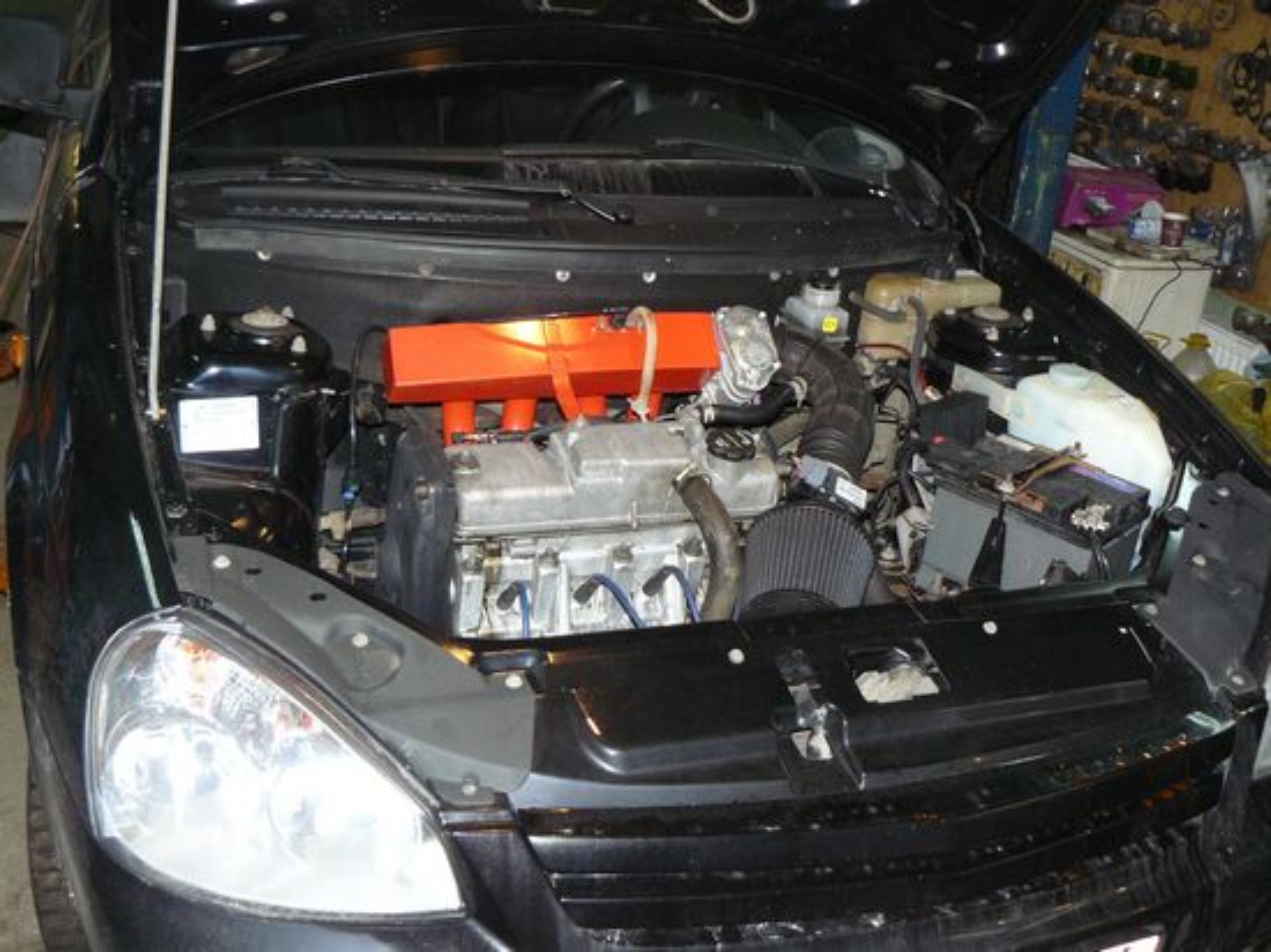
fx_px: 1321
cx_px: 636
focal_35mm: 36
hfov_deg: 51.4
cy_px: 476
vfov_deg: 39.6
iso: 200
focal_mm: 6
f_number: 2.8
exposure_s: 1/30
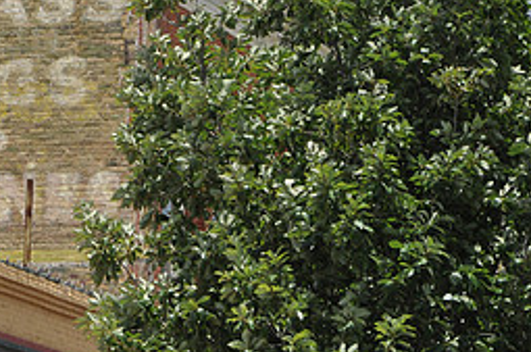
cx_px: -25
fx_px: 5273
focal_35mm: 358
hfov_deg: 5.7
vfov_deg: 3.8
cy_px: 99
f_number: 7.1
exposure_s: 1/200
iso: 200
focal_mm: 105
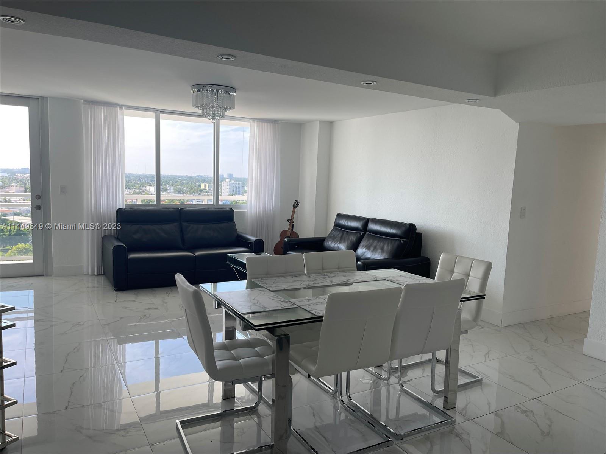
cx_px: 303
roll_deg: -2.4
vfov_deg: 53.1
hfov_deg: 67.3
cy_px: 227
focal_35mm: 26
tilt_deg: -6.4
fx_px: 455
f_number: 1.6
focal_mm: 5.1
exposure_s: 1/348
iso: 32
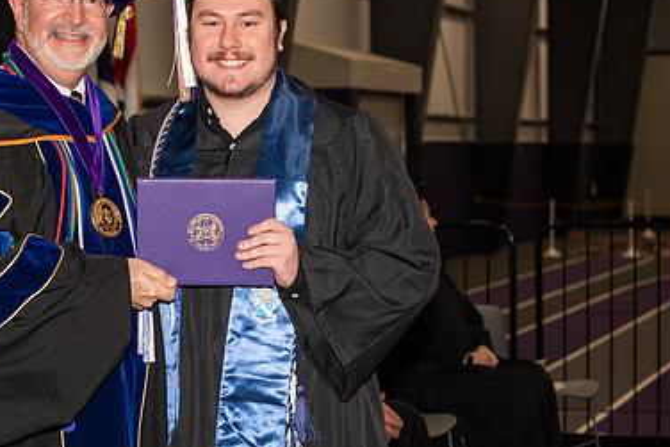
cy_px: 206
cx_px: 175
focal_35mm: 108
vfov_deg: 12.7
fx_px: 2011
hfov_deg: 18.8
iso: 1000
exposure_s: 1/200
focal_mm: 70
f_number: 5.6
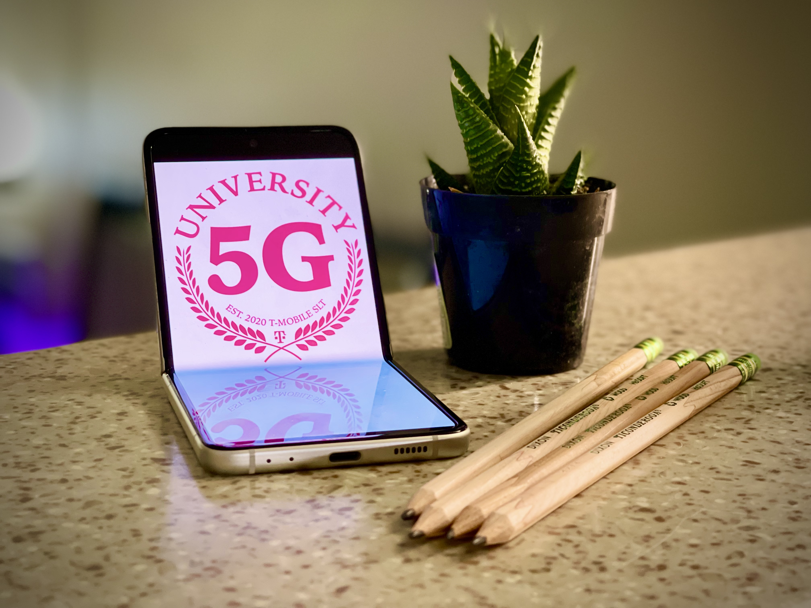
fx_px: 1499
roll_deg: -0.1
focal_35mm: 64
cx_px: 406
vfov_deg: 22.9
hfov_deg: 30.3
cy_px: 304
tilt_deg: -12.4
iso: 250
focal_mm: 7.5
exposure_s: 1/40
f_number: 2.2
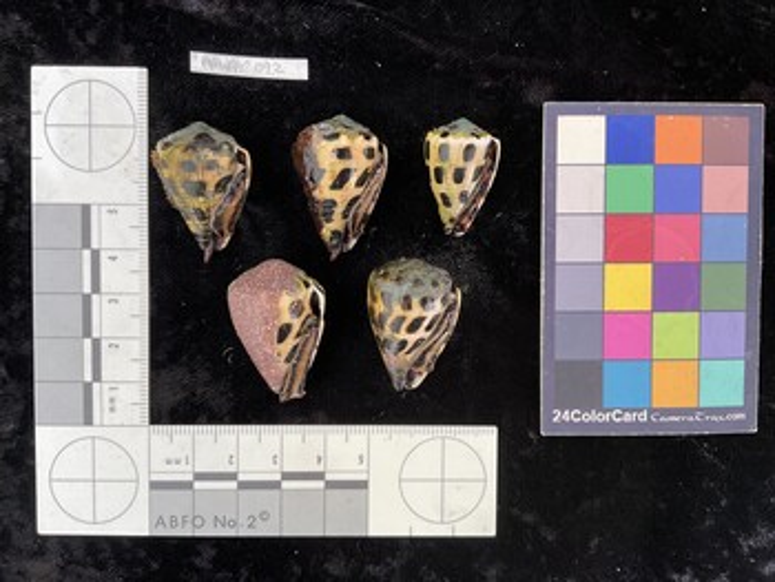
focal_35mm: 29
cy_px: 291
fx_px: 650
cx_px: 388
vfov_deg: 48.3
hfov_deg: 61.6
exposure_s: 1/60
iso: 40
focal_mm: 3
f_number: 1.8
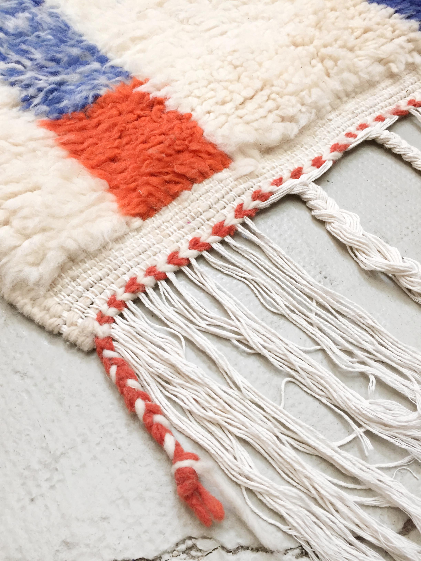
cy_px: 280
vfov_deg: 61.7
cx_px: 210
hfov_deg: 48.2
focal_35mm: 29
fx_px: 470
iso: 80
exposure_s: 1/35
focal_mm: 4.15
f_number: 2.2
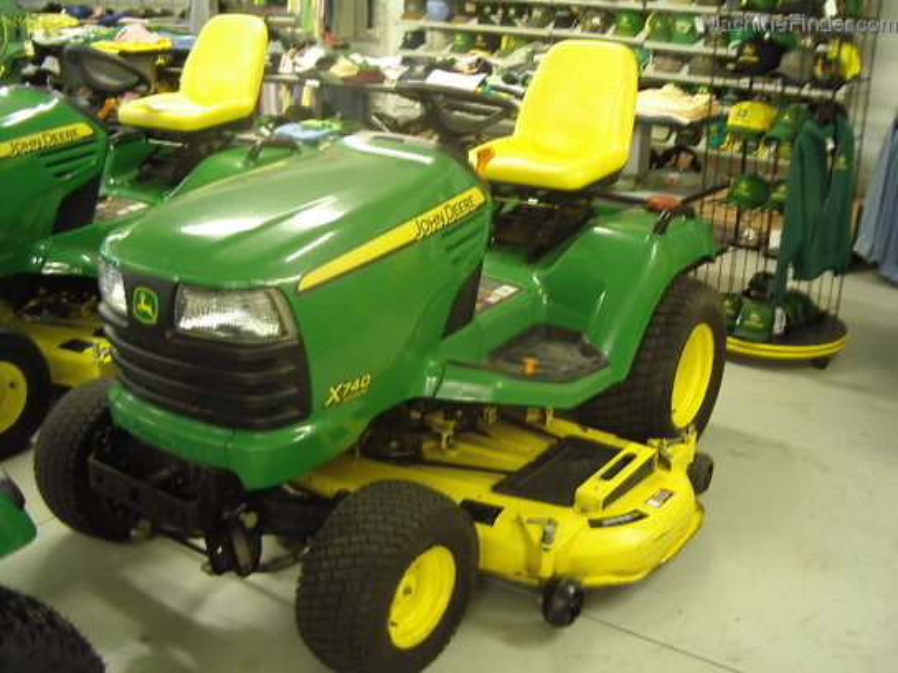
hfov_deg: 49.0
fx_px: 986
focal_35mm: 38
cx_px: 449
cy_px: 336
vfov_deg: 37.7
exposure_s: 1/4
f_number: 2.6
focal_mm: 5.8
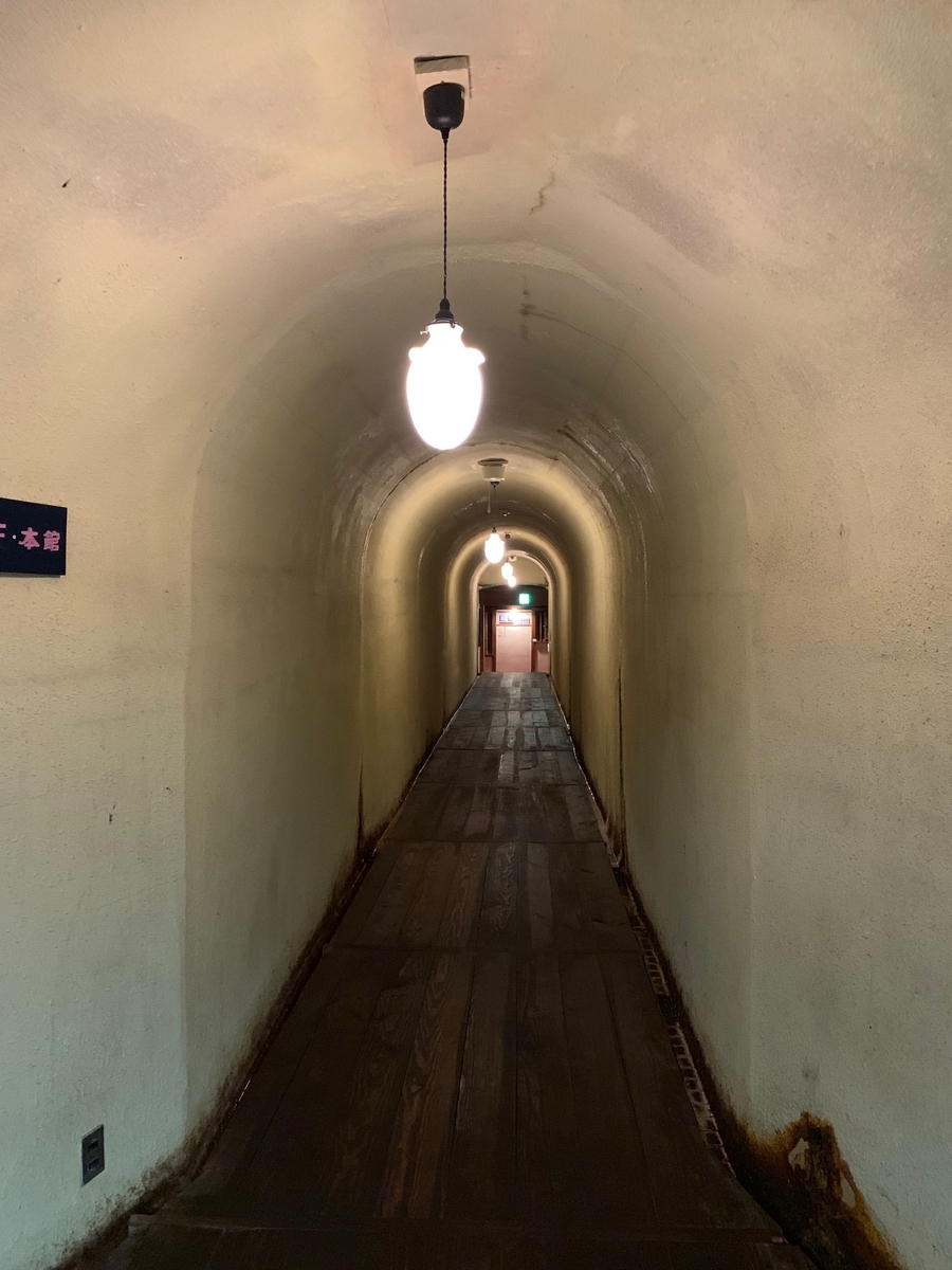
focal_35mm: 26
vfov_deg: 67.3
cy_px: 635
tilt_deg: -1.5
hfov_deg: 53.1
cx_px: 476
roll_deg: -0.2
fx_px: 953
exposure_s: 1/25
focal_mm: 4.25
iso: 800
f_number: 1.8
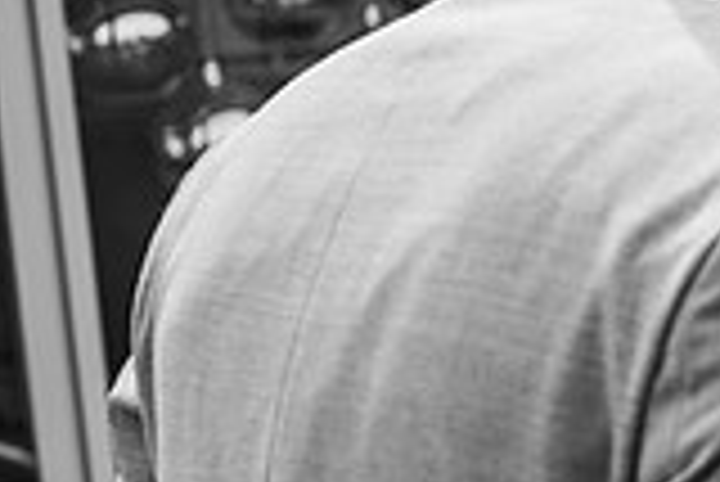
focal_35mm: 127
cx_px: 1300
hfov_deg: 14.2
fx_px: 2542
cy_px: 507
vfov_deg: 10.7
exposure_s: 1/640
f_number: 3.5
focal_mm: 35
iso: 160
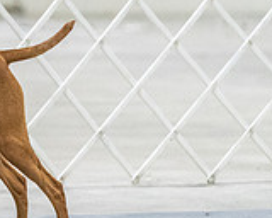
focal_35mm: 467
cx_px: -167
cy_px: -43
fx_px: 3759
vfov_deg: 3.3
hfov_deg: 4.1
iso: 6400
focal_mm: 118
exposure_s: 1/400
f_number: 3.2
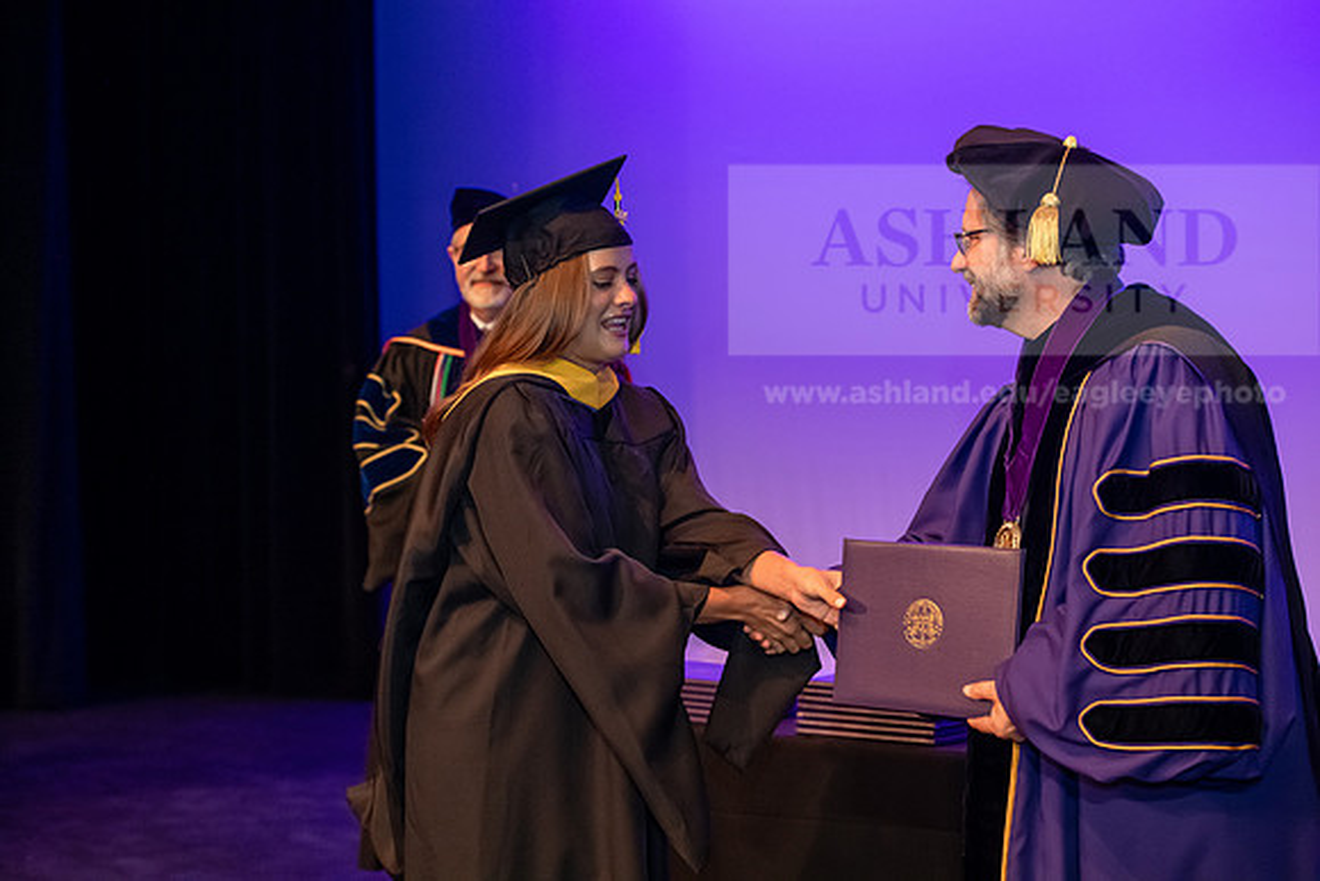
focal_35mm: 70
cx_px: 660
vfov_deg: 19.5
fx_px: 2567
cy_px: 440
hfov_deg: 28.8
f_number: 4
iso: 3200
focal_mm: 70
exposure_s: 1/200
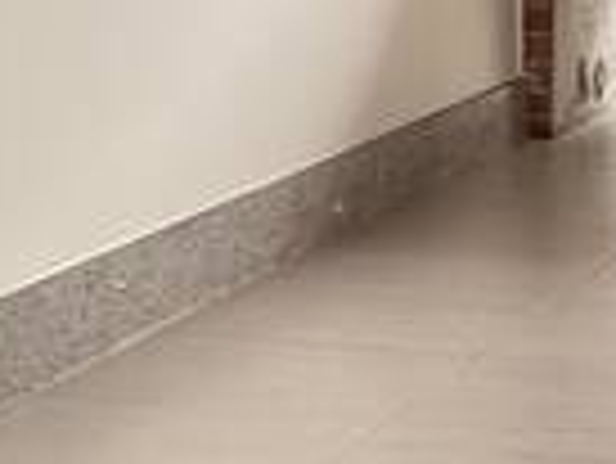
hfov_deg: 16.4
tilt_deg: -0.5
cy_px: -239
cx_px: 904
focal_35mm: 110
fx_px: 1959
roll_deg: +0.1
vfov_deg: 12.8
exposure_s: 1/120
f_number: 2.2
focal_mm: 2.22
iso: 50
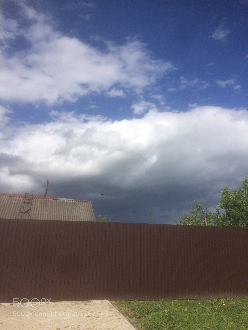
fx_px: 277
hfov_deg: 48.2
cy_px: 165
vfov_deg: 61.7
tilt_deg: +10.0
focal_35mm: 29
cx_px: 124
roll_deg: -0.6
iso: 32
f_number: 2.2
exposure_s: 1/4115
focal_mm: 4.15
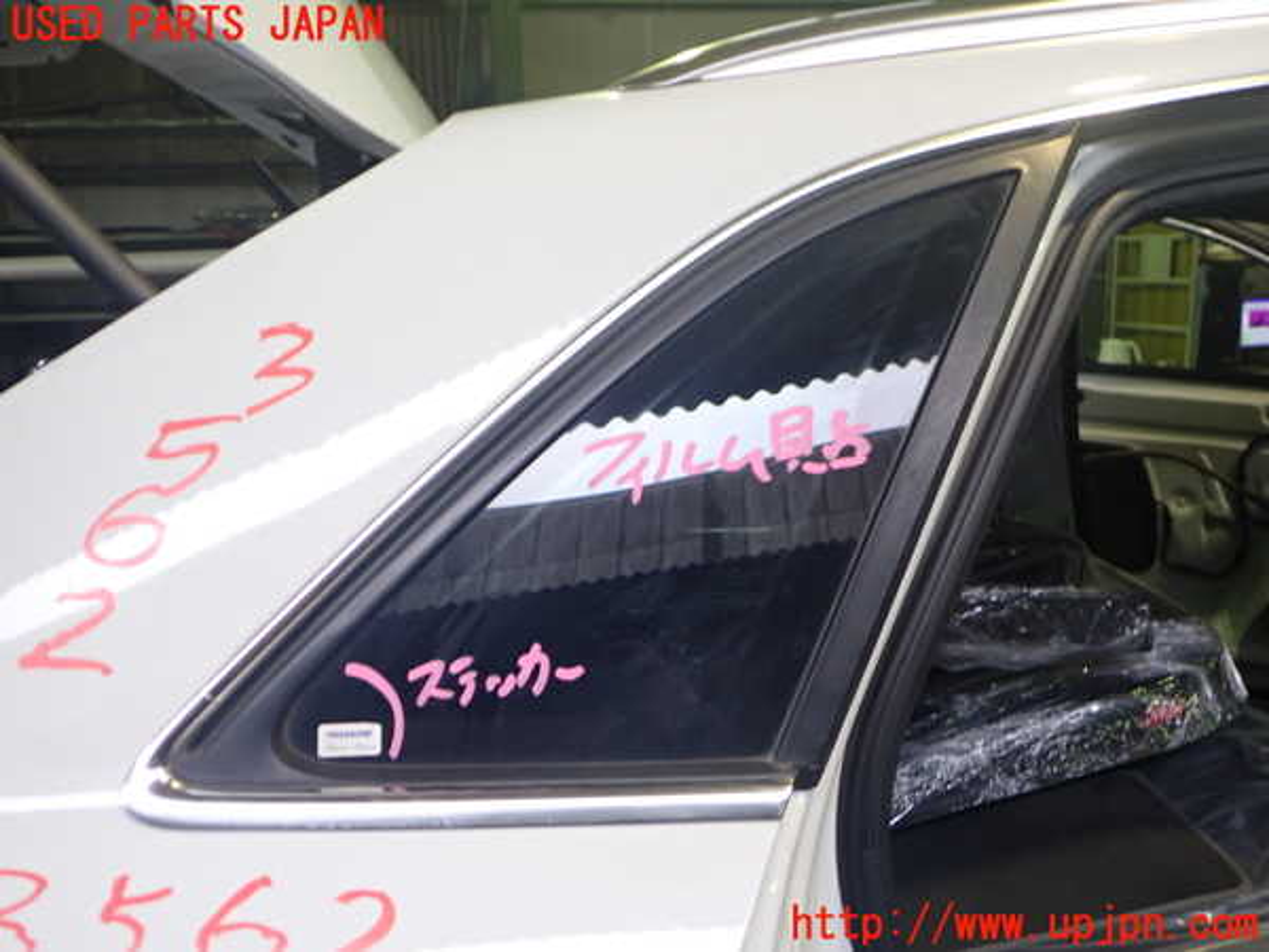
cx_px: 634
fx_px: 1100
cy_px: 476
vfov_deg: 46.8
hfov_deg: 60.0
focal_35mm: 30
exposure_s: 1/40
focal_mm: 5.4
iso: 250
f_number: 2.3
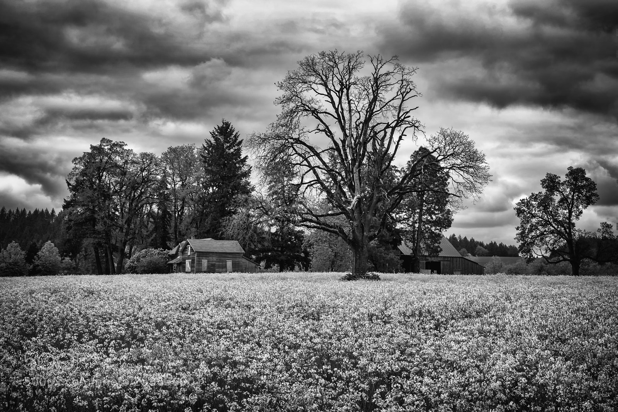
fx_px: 1082
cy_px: 206
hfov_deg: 31.9
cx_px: 309
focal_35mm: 63
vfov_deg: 21.6
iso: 200
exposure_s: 1/125
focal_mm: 63
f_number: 13
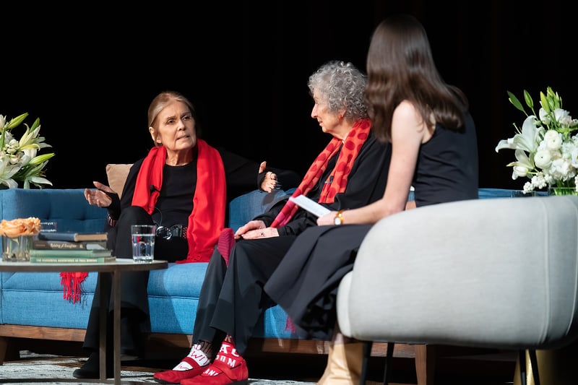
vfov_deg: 7.6
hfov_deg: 11.4
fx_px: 2890
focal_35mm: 180
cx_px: 289
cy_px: 192
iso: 5000
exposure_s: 1/200
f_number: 4
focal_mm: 171
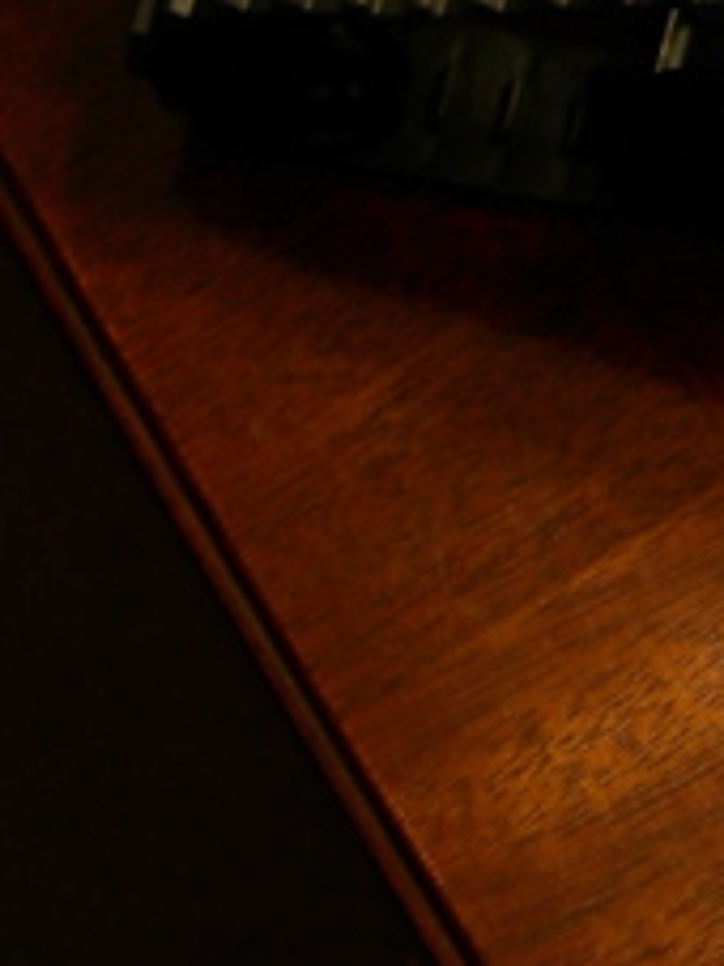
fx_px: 3768
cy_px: -694
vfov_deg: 13.3
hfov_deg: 10.8
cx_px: 867
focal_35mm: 135
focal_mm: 7.5
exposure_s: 1/9.4
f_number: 2.7
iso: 64
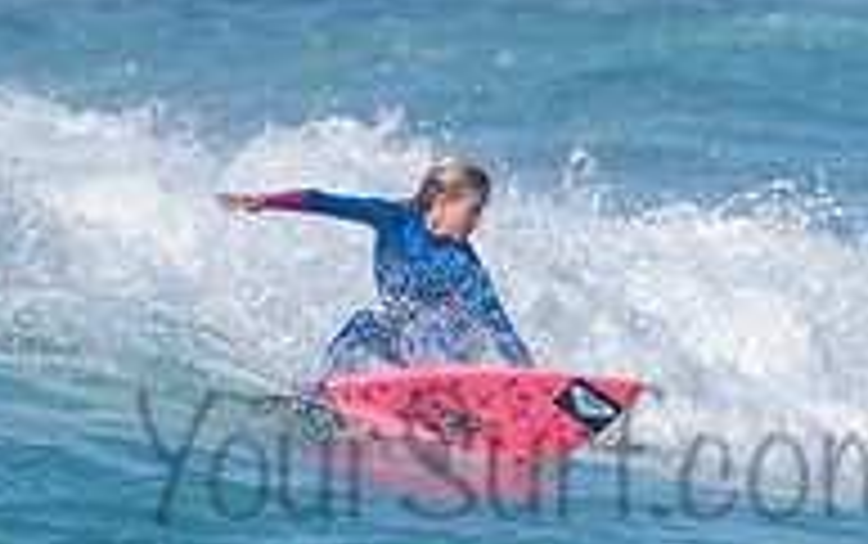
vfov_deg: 0.7
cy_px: 274
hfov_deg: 1.1
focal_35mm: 1873
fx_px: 44346
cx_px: 447
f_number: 5.6
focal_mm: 500
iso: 140
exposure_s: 1/2000
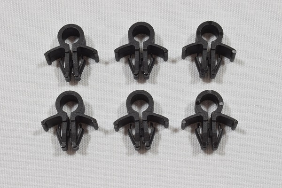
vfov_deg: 16.6
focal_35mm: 82
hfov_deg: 24.6
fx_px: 646
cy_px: 94
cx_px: 141
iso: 100
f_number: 32
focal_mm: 55
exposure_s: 2
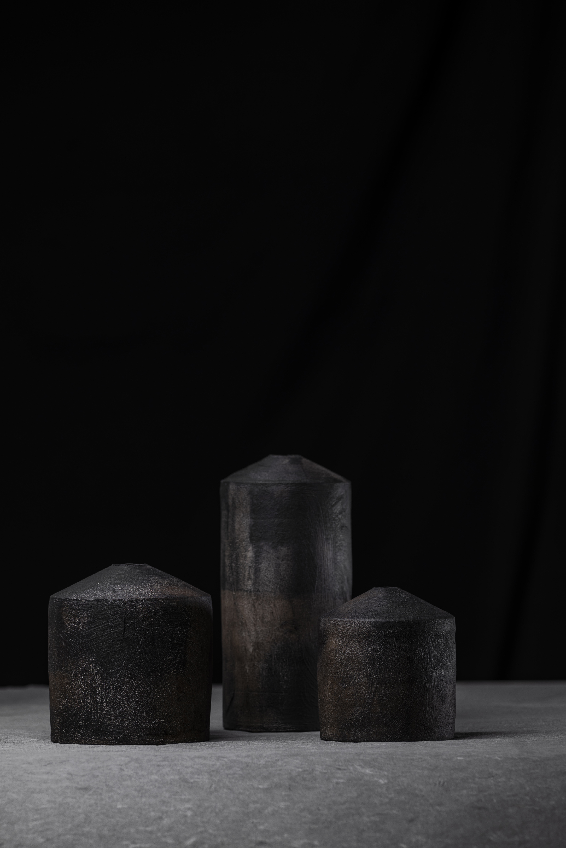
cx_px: 283
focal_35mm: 200
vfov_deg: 10.3
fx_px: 4715
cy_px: 424
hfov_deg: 6.9
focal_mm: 200
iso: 100
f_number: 5.6
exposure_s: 1/125
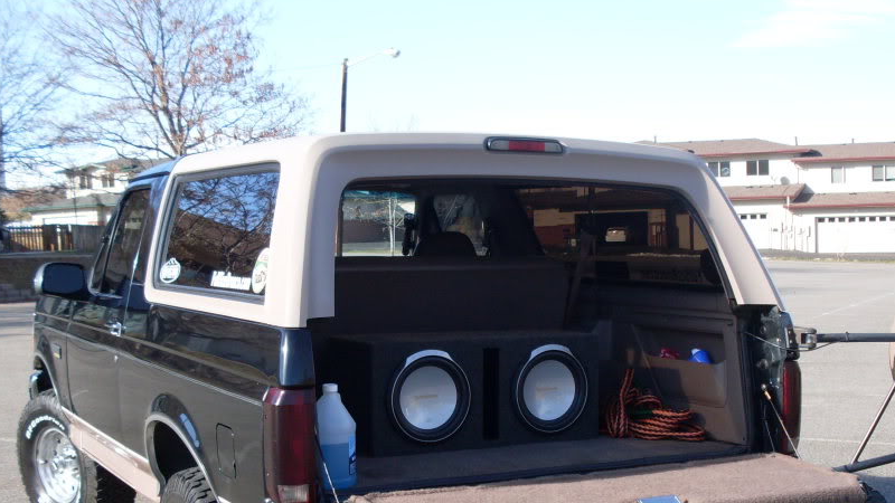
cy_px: 414
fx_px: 1258
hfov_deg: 39.2
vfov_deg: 22.3
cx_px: 455
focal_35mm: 53
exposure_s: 1/500
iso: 80
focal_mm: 6.3
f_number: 2.8
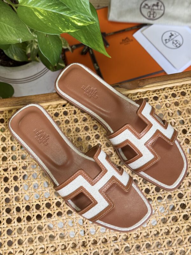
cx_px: 96
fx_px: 353
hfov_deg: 30.3
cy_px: 128
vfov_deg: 39.7
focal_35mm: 48
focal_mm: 6.76
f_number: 1.78
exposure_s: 1/121
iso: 80
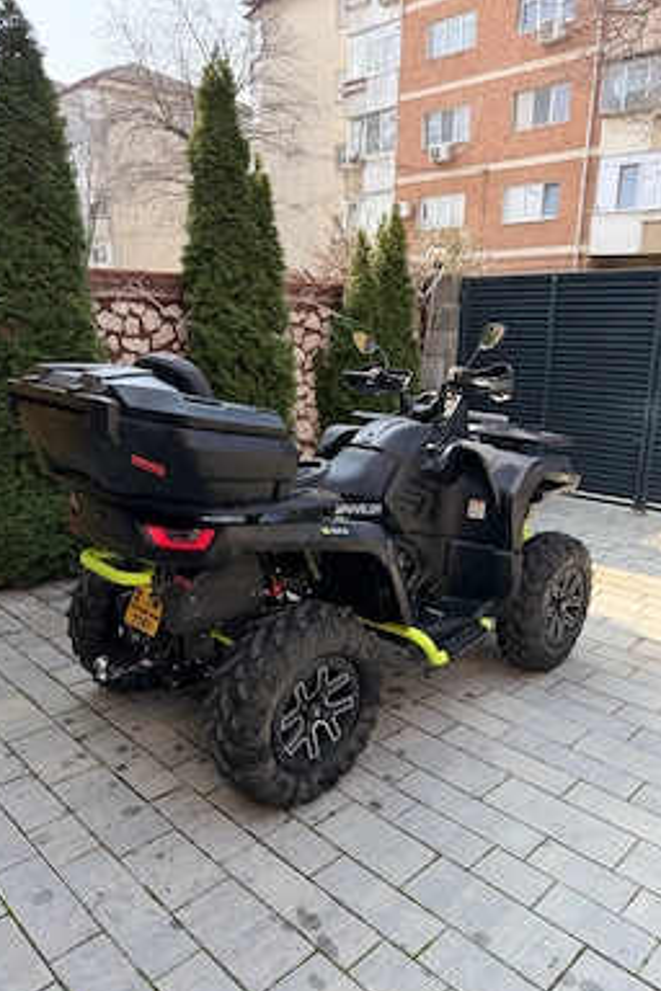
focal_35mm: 26
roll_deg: -0.7
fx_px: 716
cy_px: 514
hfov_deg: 49.6
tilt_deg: -14.9
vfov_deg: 69.4
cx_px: 333
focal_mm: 6.76
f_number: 1.78
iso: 80
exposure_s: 1/1192
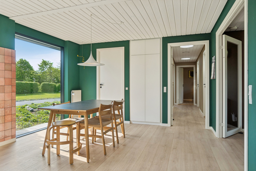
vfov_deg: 53.1
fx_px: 171
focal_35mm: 24
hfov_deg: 73.7
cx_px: 128
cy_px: 86
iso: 200
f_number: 8
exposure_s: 1/60
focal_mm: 16
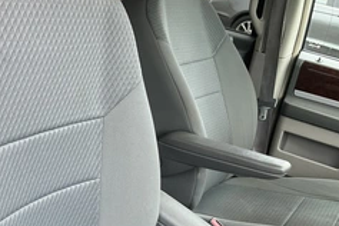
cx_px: 63
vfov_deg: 26.3
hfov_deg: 37.4
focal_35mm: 51
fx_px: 480
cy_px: 153
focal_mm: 3
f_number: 1.8
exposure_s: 1/122
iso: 20
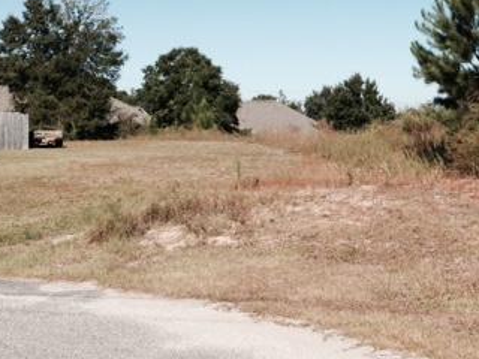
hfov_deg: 28.9
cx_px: 361
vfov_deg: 22.0
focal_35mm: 66
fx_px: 913
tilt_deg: +4.6
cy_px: 72
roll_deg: -0.5
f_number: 2.4
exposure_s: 1/2008
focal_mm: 4.12
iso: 50
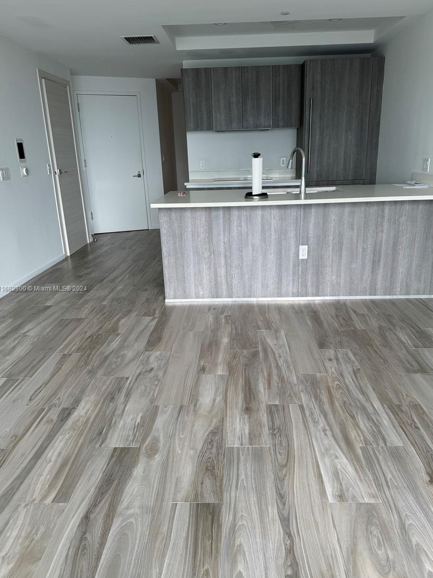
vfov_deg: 67.3
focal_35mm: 26
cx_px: 226
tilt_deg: -18.0
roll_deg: +1.7
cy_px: 289
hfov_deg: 53.0
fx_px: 434
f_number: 1.78
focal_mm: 6.76
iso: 50
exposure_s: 1/126
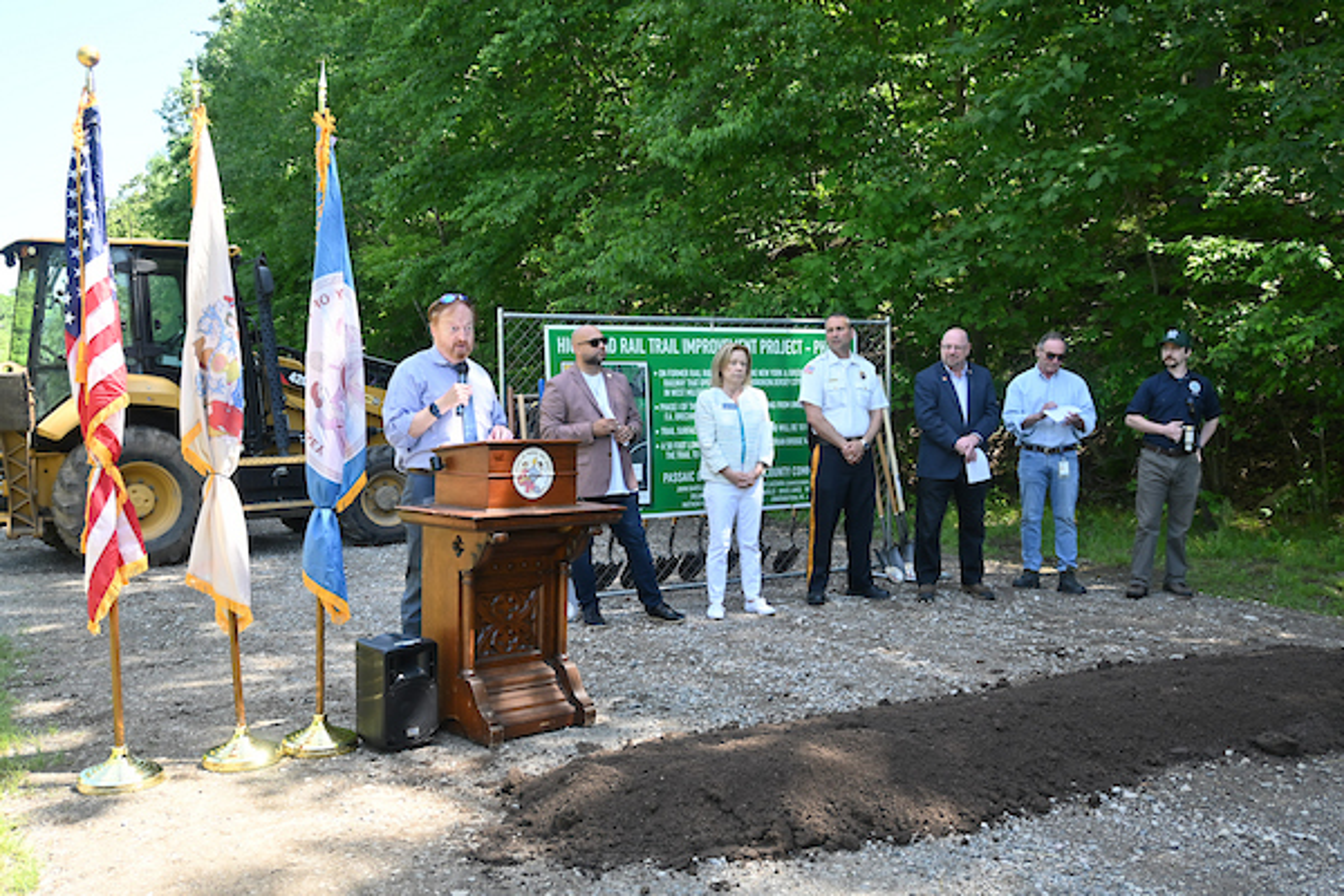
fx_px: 1260
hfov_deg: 56.1
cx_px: 672
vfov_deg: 39.1
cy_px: 448
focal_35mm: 34
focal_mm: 22.5
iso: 200
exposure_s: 1/250
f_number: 4.5
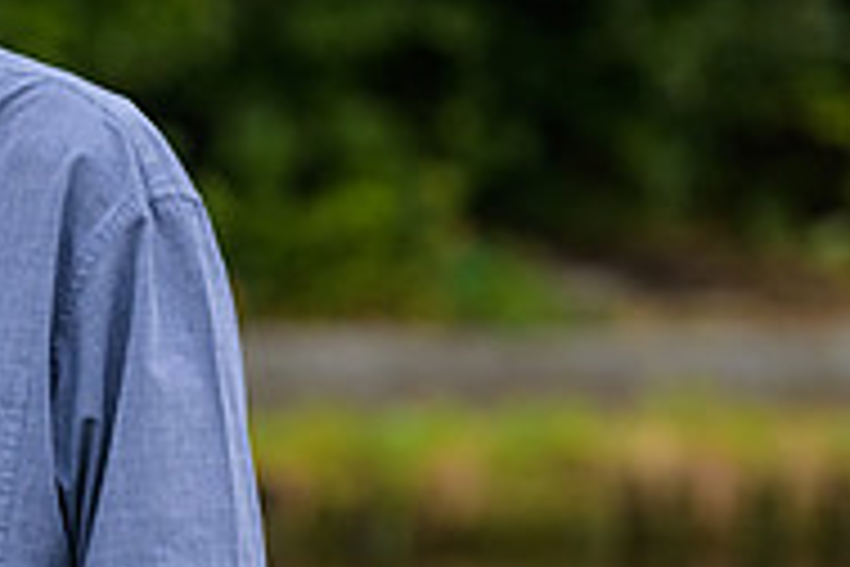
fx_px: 11946
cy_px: 394
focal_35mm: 506
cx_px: -256
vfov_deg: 2.7
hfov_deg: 4.1
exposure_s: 1/400
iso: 400
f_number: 4
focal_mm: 165
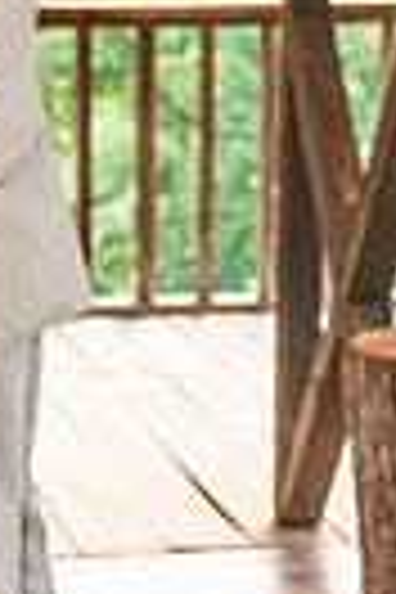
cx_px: -112
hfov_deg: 9.4
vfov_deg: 14.3
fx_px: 2359
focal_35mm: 143
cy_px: 234
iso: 1600
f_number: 4.5
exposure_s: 1/125
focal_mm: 42
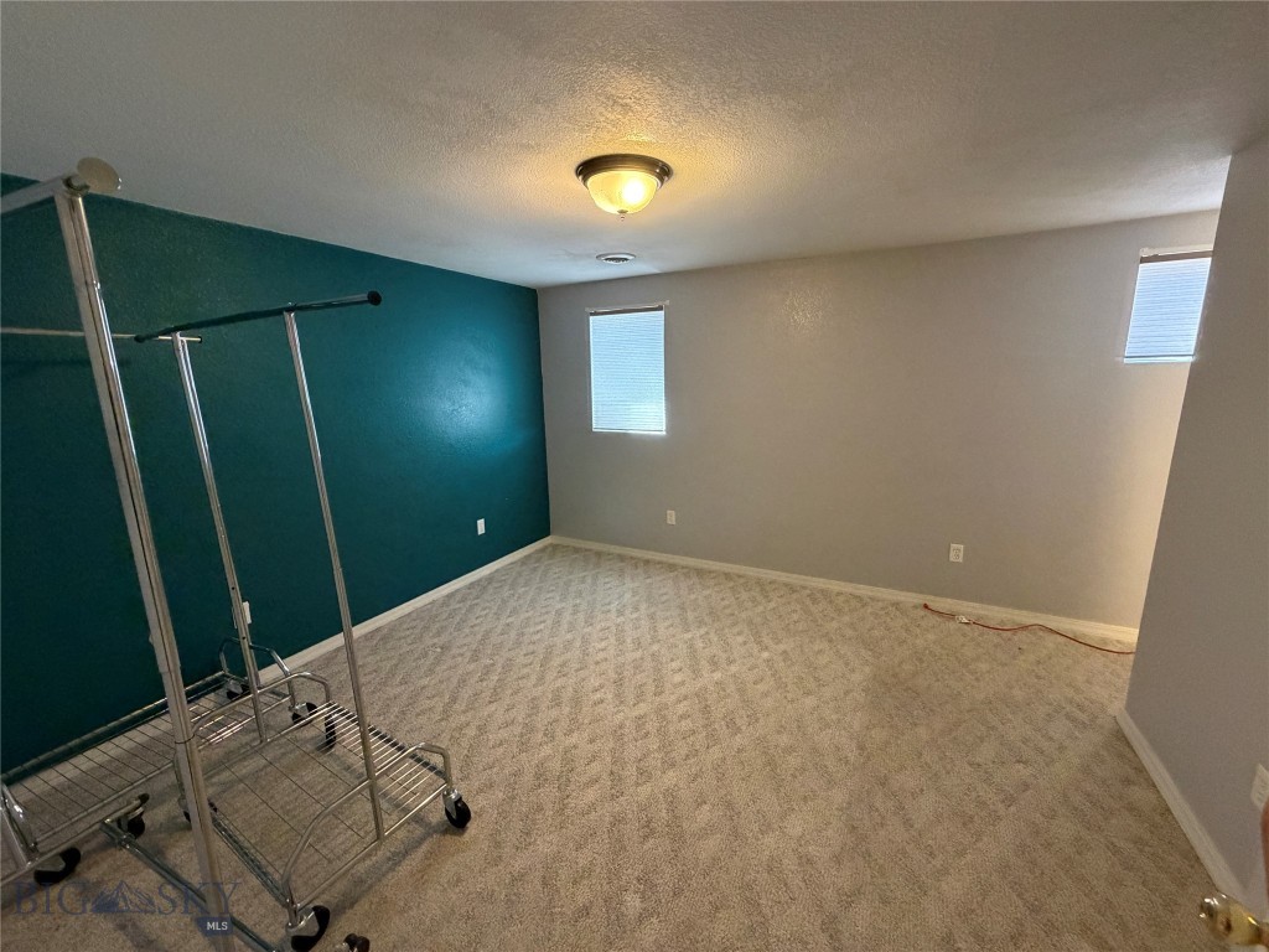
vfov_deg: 85.7
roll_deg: +0.8
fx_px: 513
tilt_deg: -11.1
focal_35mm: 14
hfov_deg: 102.1
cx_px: 634
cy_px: 476
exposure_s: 1/60
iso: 500
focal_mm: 2.22
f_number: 2.2
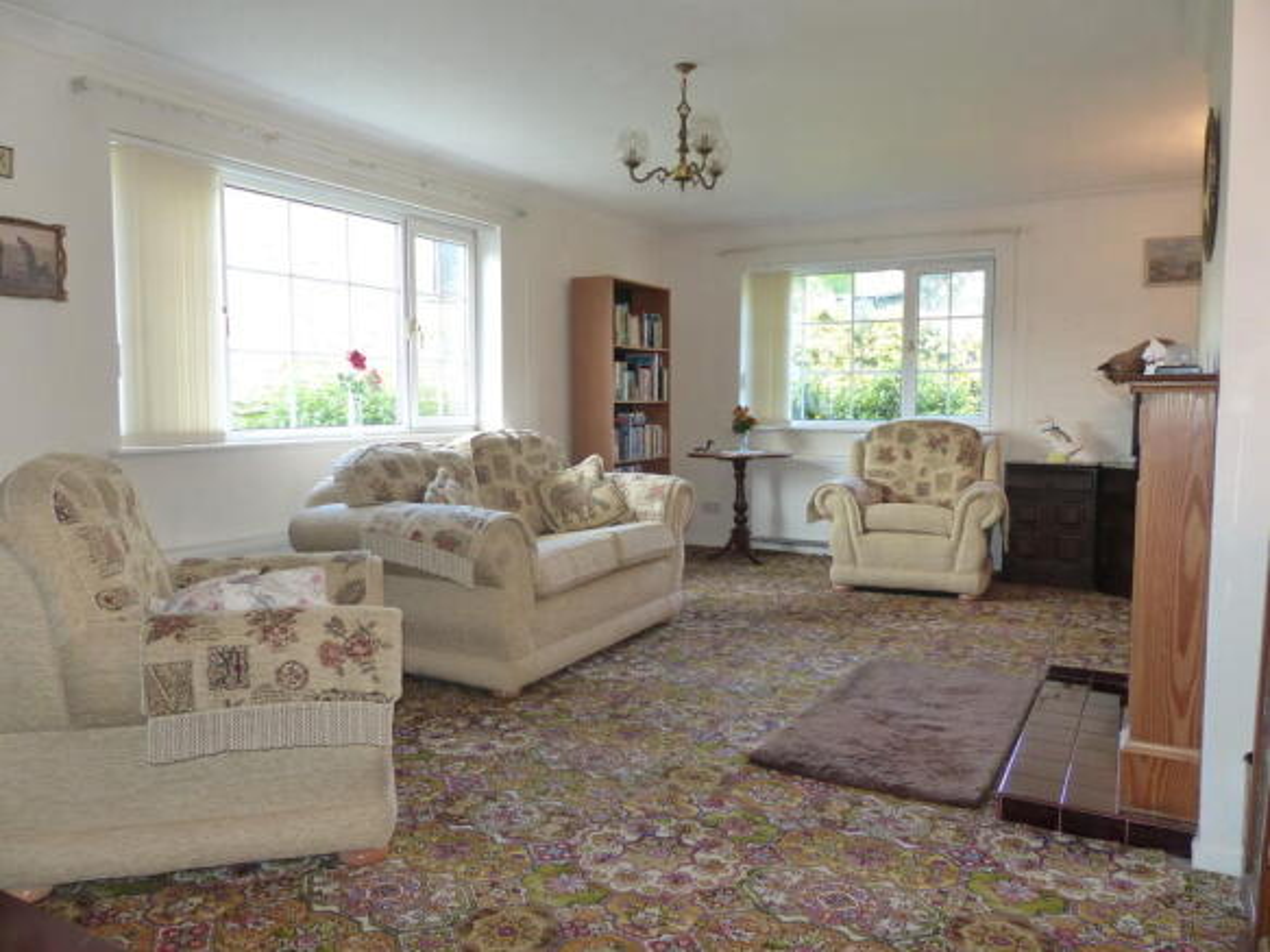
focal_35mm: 25
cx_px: 635
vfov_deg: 54.9
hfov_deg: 69.4
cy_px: 476
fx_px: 917
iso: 320
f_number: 2.8
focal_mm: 4.5
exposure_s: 1/60
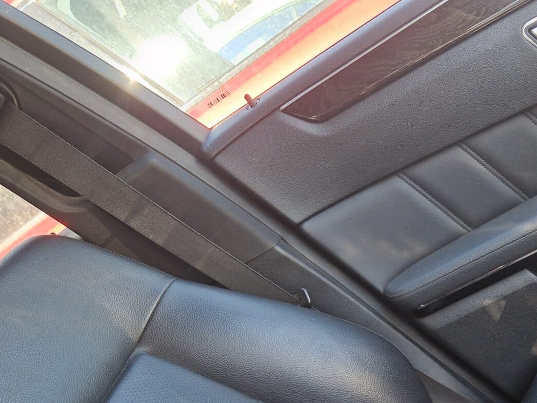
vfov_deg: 30.4
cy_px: 382
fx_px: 698
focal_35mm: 45
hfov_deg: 40.3
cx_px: 431
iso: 125
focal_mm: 5.4
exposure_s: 1/180
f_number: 1.8
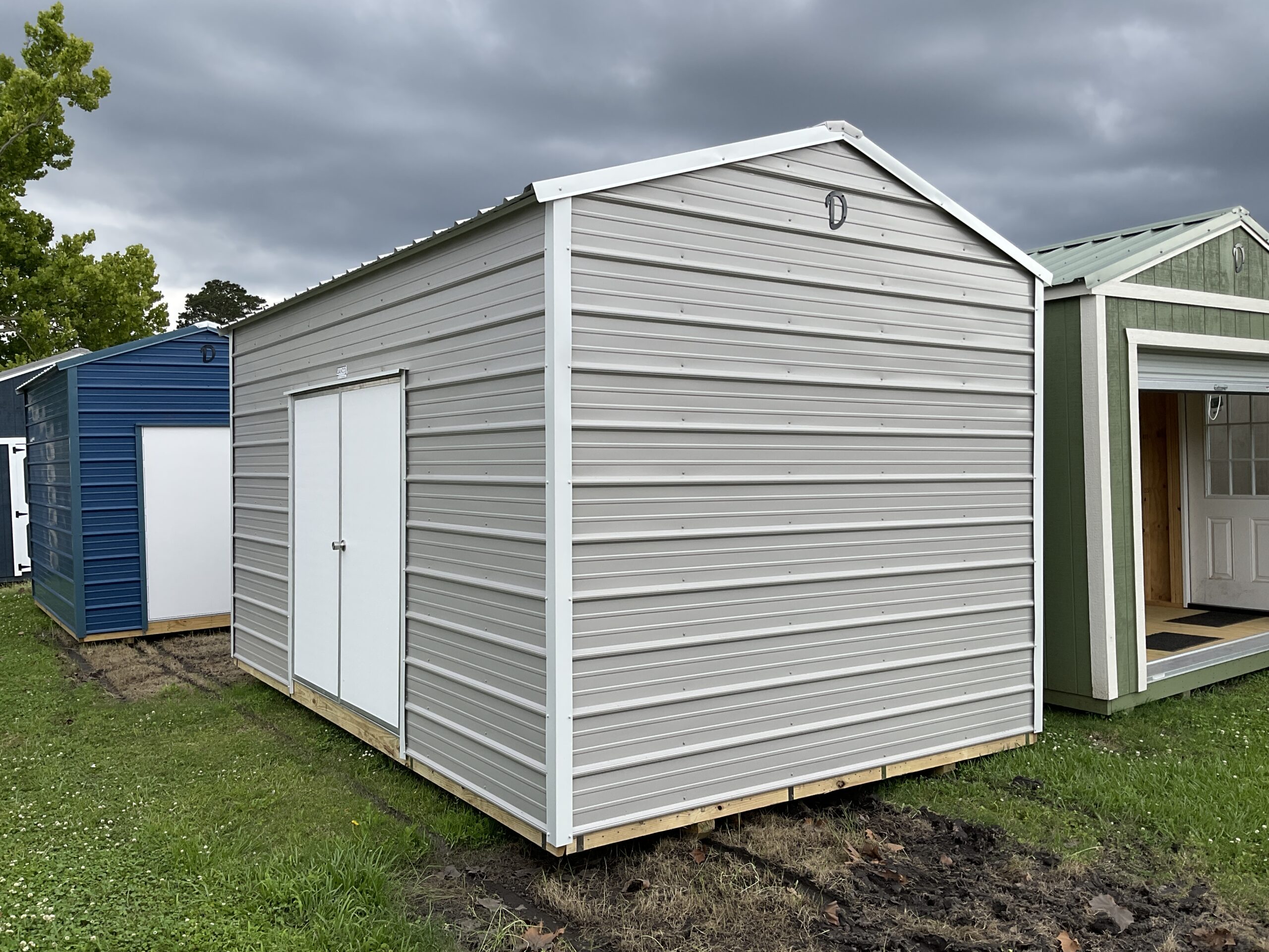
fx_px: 1063
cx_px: 634
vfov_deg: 48.2
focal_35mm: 29
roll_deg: +1.1
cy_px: 476
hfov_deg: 61.7
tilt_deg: -0.2
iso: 16
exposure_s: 1/804
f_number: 1.8
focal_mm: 3
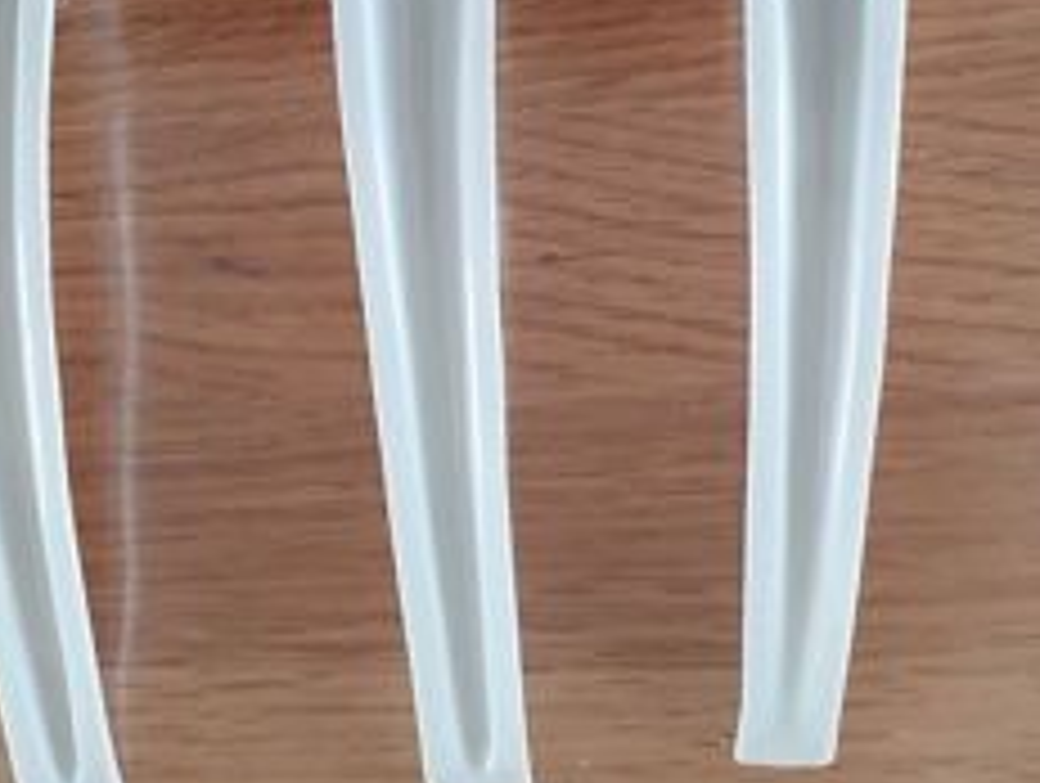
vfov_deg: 25.3
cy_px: 58
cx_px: 558
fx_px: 1685
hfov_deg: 34.3
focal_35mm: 56
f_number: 1.9
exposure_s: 1/50
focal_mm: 3.6
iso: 160
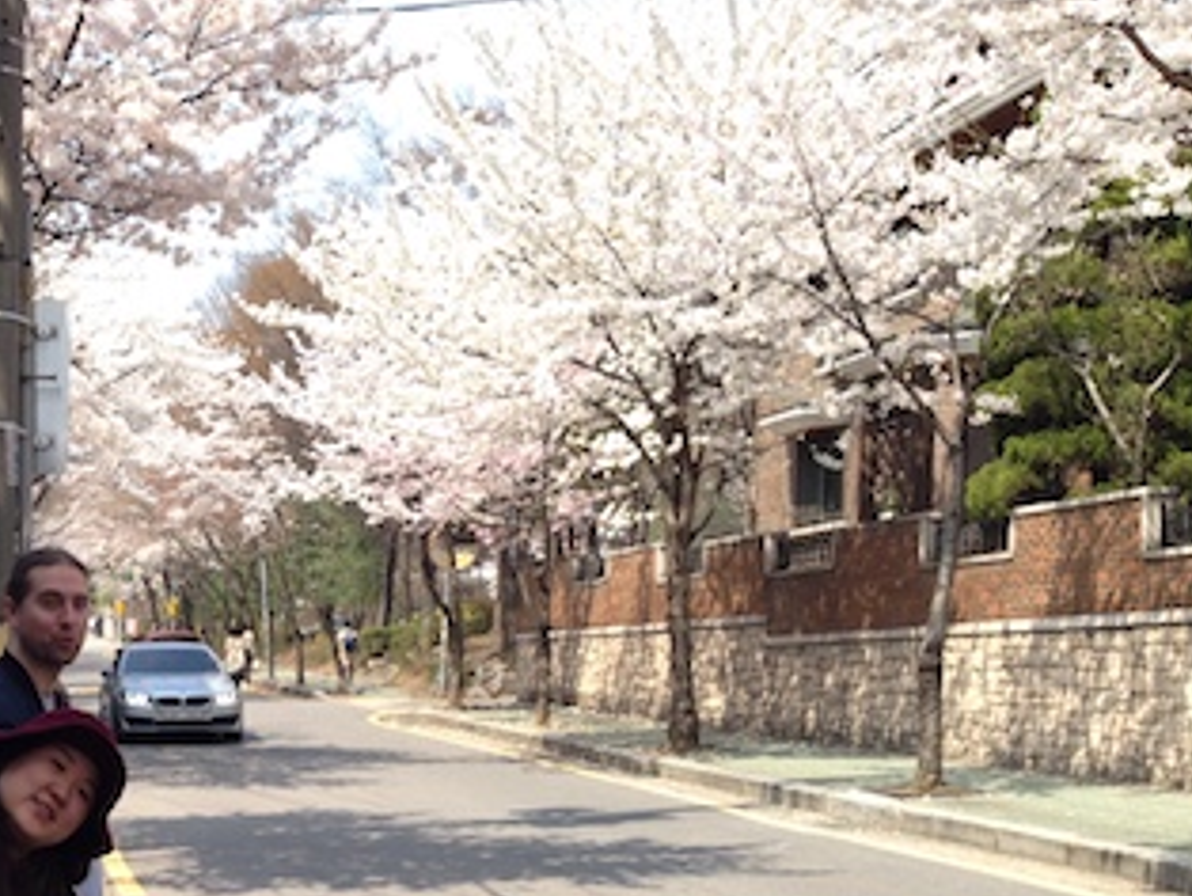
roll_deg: -1.0
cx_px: 95
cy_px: 812
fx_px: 2171
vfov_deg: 22.7
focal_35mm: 63
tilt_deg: -3.8
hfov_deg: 29.3
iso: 50
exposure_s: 1/547
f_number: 2.4
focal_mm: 4.12
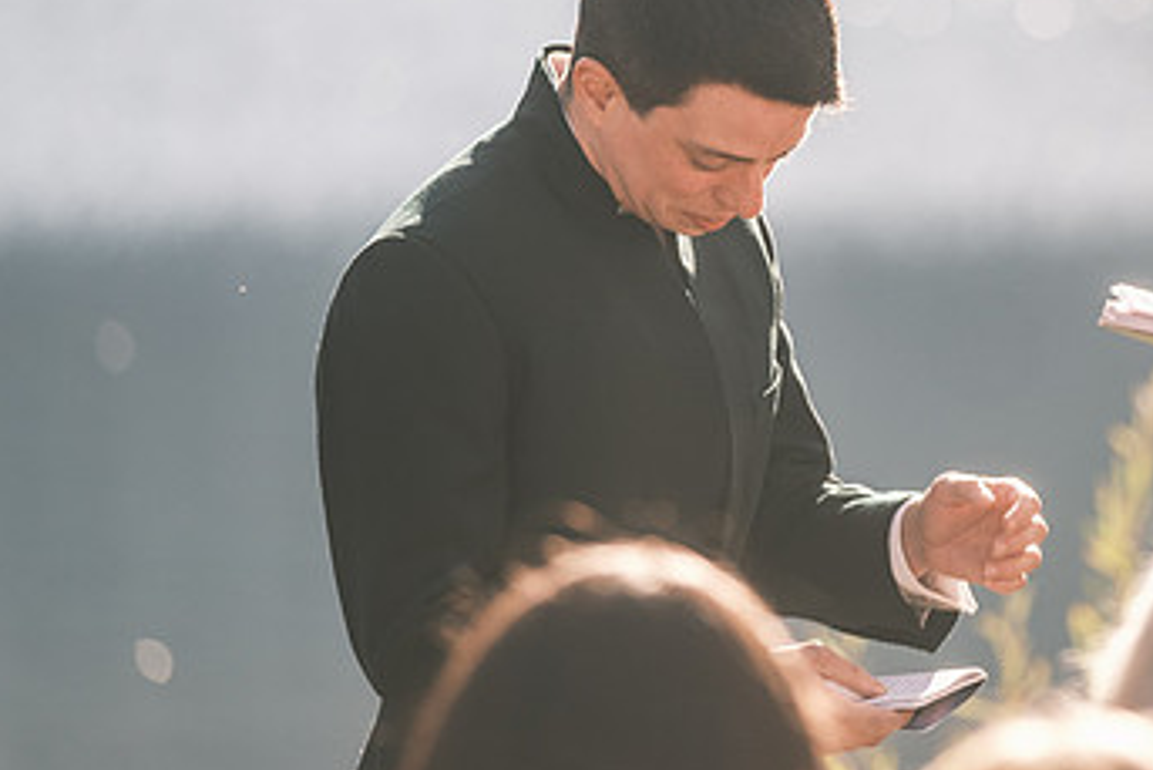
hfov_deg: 5.8
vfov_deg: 3.9
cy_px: 224
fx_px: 11374
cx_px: 850
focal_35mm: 355
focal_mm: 140
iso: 200
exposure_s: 1/800
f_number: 2.8
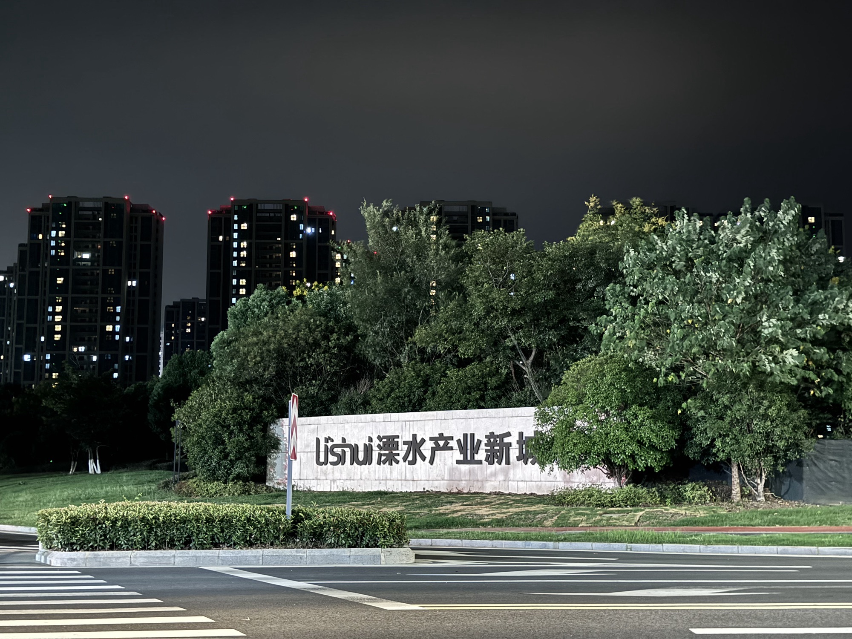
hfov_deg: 39.7
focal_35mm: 48
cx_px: 426
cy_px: 320
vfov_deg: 30.3
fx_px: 1181
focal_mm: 6.76
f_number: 1.78
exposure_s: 1/5
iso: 500
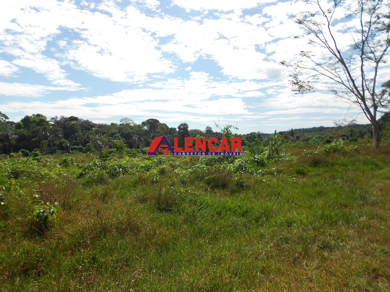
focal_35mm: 26
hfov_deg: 67.3
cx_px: 195
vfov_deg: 53.1
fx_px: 293
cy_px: 146
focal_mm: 4.6
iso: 80
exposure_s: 1/1250
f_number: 3.2
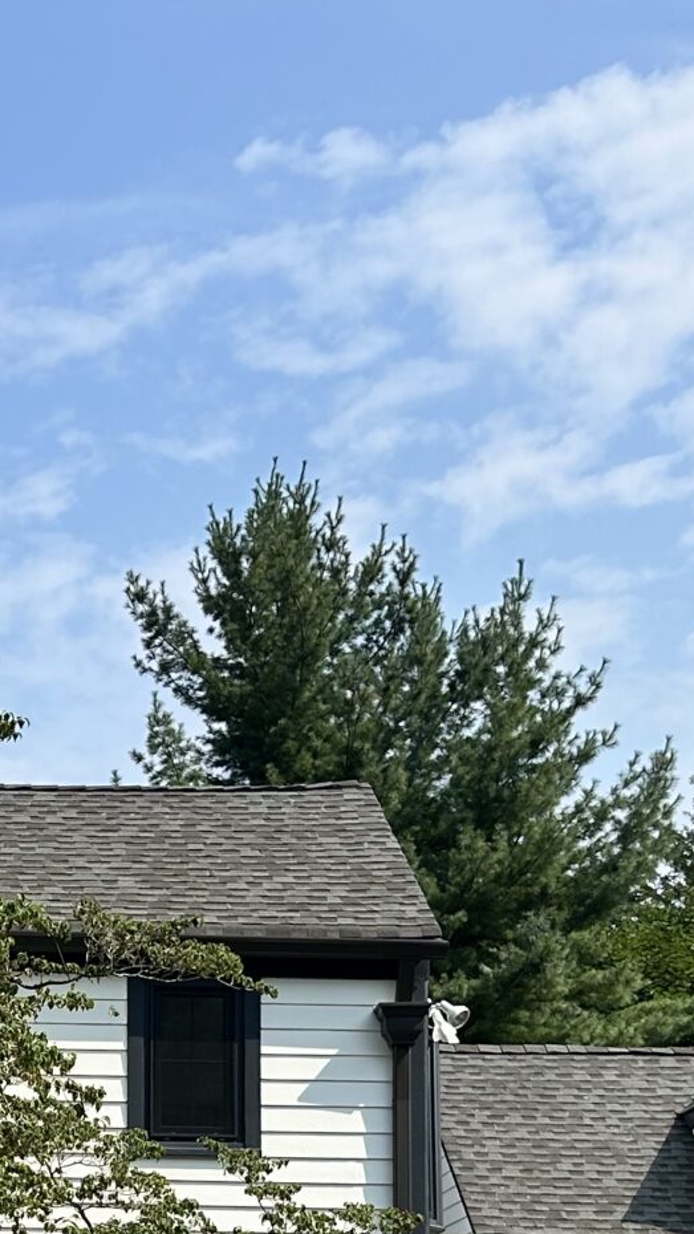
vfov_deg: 25.9
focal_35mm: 78
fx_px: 2552
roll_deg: -0.3
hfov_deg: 15.1
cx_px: -61
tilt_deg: +7.5
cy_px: 1215
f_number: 1.5
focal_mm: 5.7
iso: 50
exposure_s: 1/4115
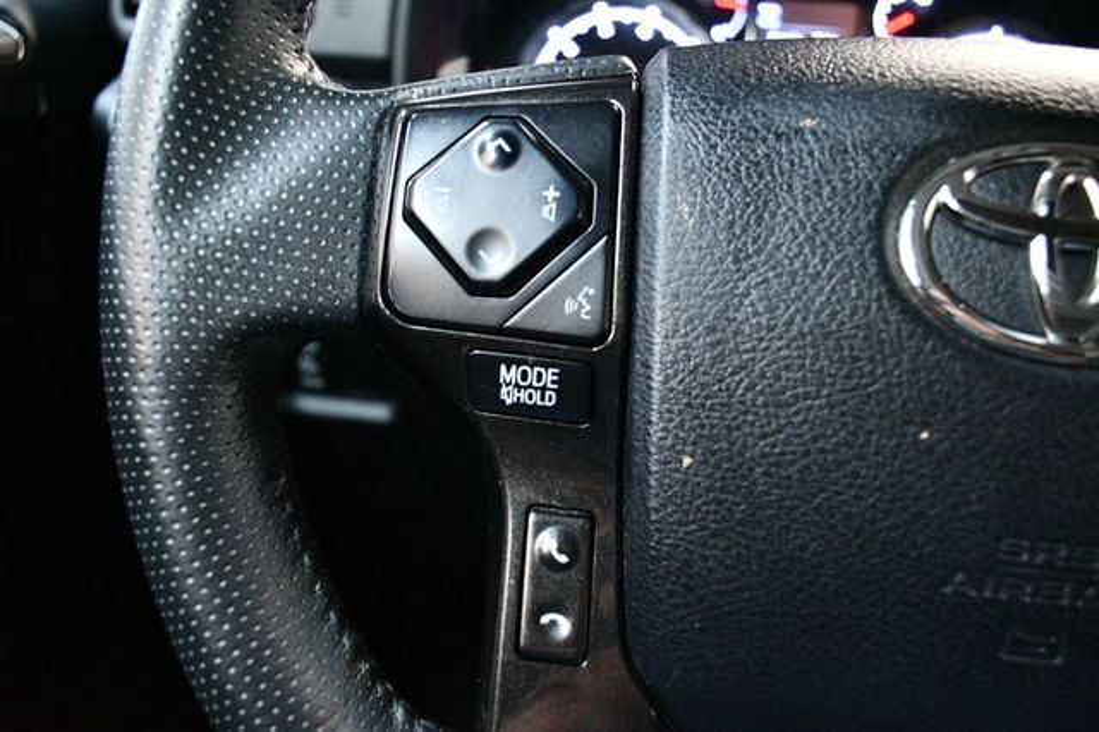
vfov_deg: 43.6
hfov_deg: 62.0
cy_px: 366
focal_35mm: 30
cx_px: 550
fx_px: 915
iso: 8000
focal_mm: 20
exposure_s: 1/60
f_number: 3.8
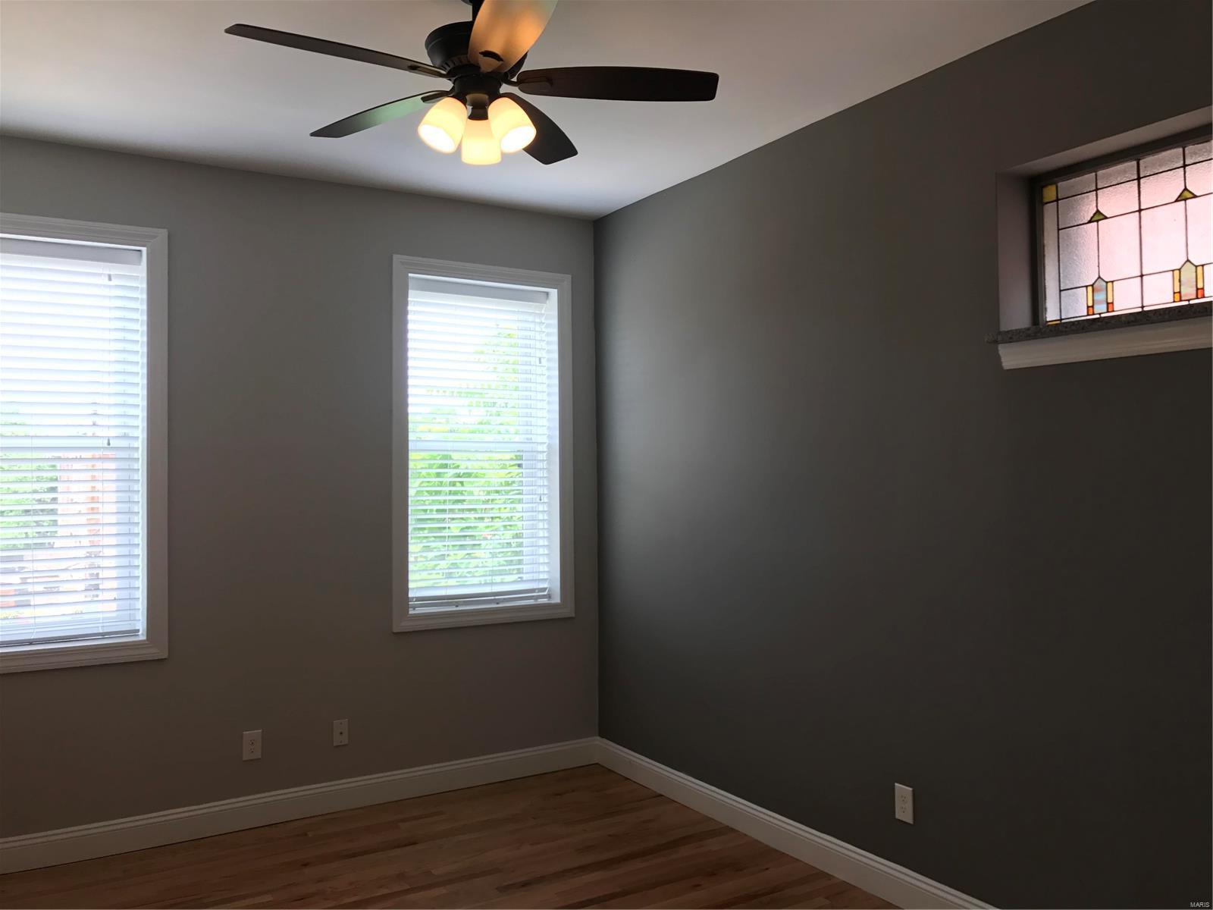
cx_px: 606
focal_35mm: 28
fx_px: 981
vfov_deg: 49.7
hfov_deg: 63.4
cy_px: 455
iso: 25
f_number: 1.8
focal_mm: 3.99
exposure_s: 1/60
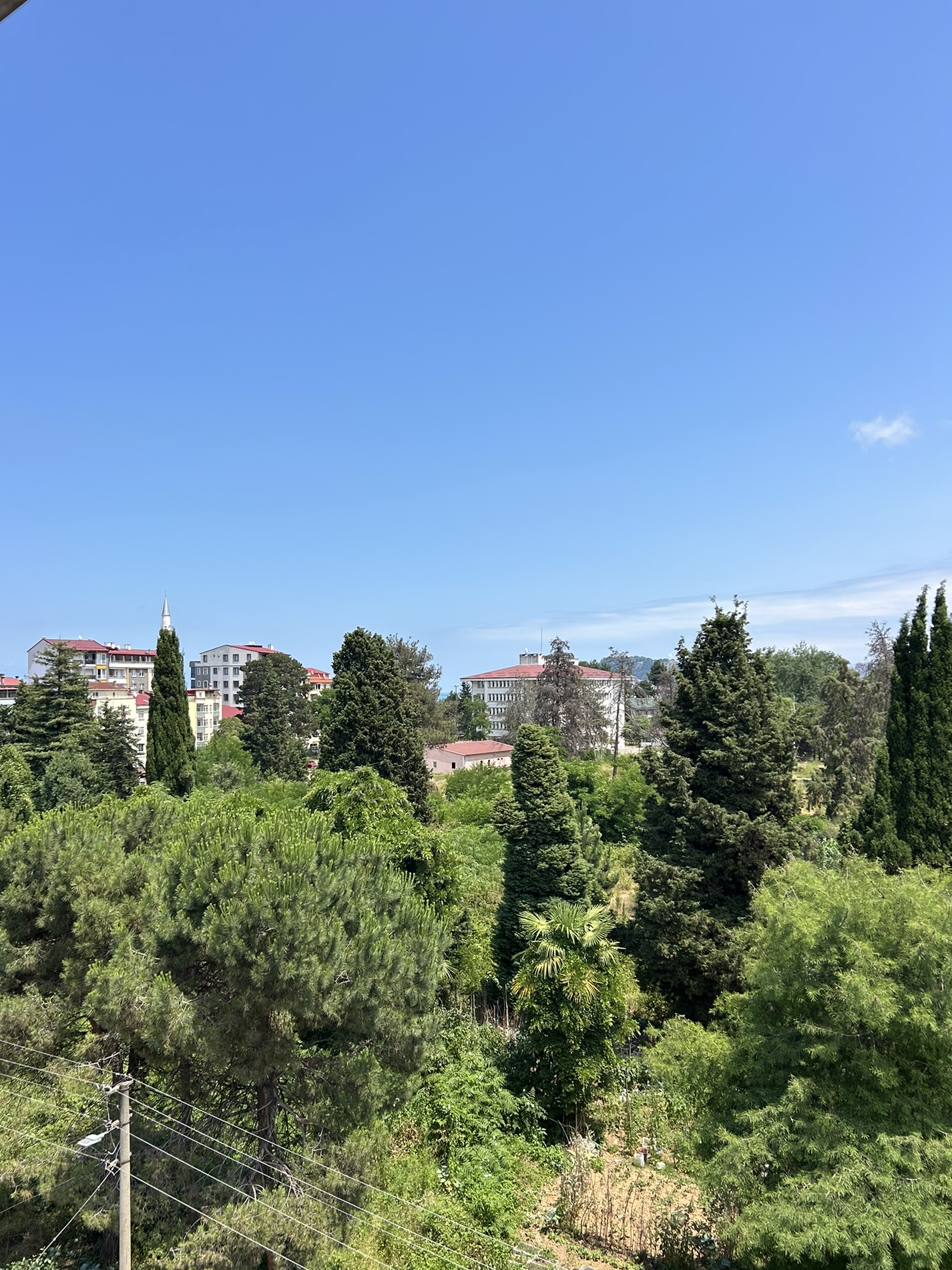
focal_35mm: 28
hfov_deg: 49.7
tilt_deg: +0.3
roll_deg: +0.1
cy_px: 681
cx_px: 445
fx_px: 1027
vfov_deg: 63.4
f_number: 1.5
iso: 50
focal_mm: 5.7
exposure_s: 1/4115
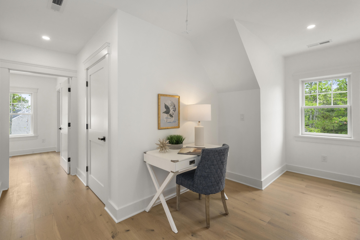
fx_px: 160
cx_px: 180
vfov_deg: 73.7
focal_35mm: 16
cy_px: 120
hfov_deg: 96.7
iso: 800
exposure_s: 1/20
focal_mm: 16
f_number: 9
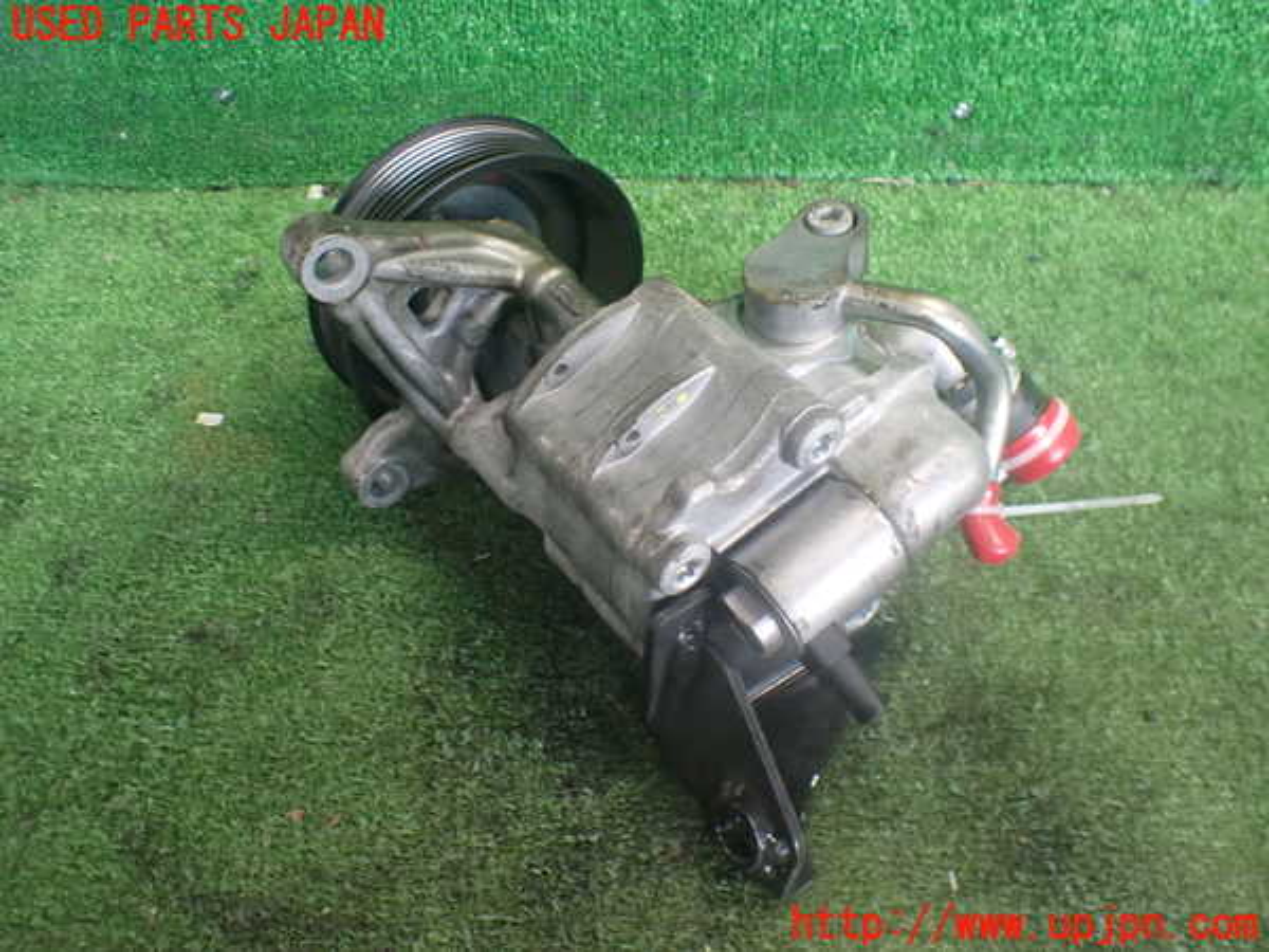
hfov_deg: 60.0
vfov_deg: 46.8
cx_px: 634
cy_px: 476
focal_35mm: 30
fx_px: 1100
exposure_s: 1/80
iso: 800
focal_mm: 5.4
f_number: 2.3
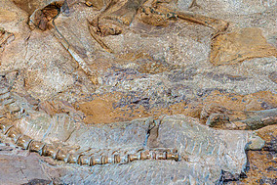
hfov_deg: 14.3
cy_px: 46
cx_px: 182
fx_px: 1100
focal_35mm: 143
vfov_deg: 9.6
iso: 1600
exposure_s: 1/160
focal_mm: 70
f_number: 4
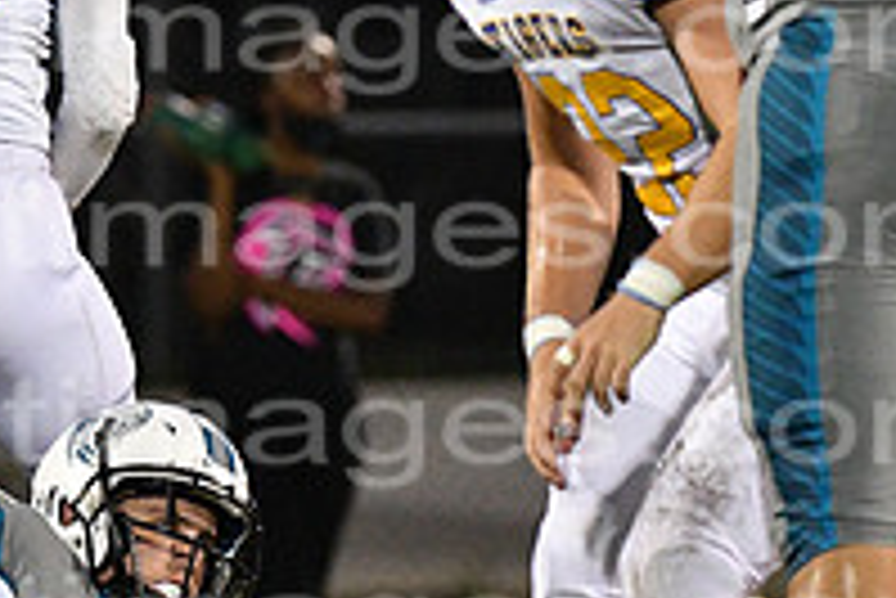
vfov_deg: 1.0
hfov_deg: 1.6
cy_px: 137
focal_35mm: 1313
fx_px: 32702
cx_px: -18
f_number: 4.5
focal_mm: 300
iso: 8000
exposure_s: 1/800
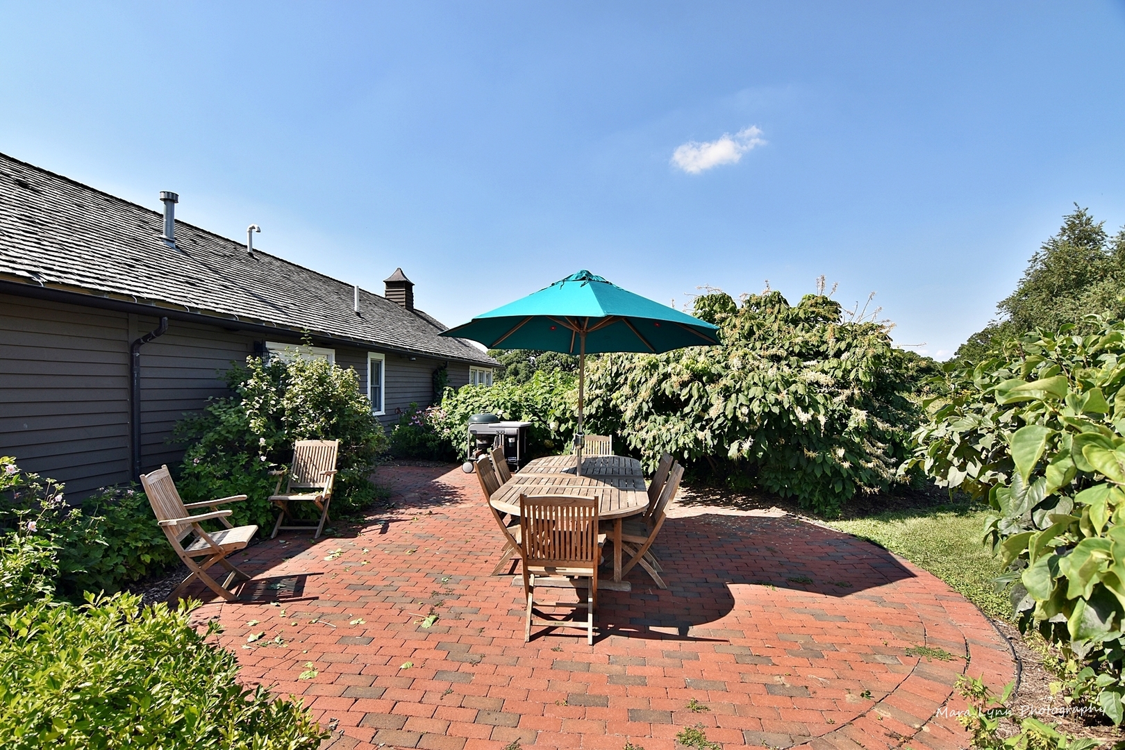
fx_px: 516
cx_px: 562
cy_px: 375
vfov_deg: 72.1
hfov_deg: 95.0
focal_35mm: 16
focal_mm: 11
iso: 100
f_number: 8
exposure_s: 1/200
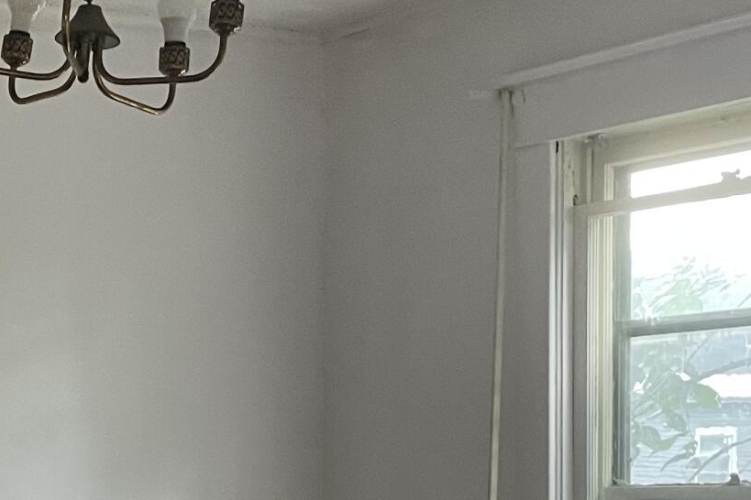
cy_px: 571
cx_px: -97
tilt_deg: -2.2
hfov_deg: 19.6
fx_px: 2065
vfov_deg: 13.5
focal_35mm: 99
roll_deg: +0.9
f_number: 1.6
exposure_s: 1/95
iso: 125
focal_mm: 4.2
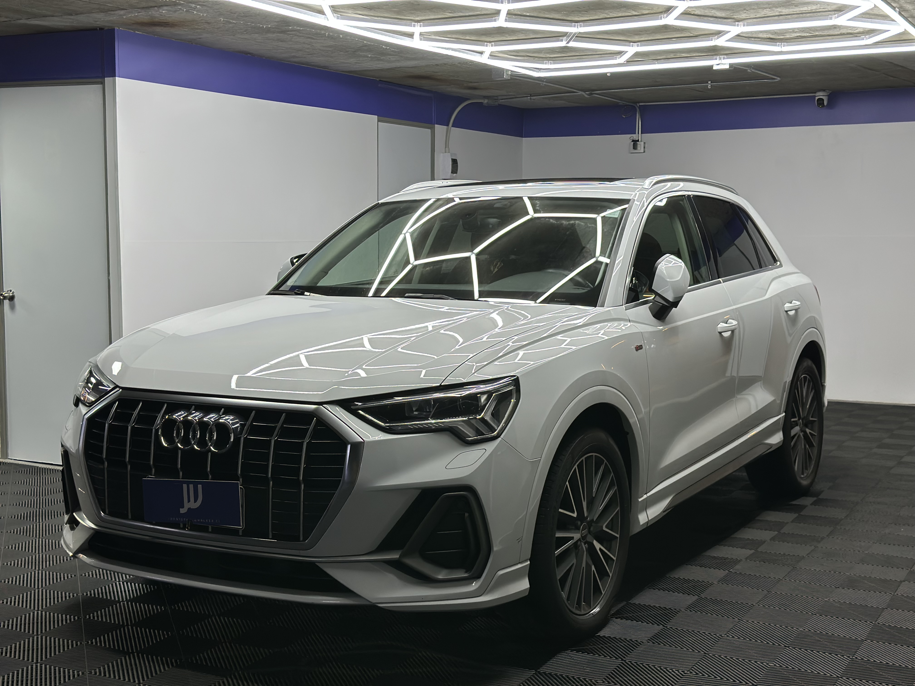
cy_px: 343
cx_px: 458
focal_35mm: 48
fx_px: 1269
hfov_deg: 39.7
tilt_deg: -5.2
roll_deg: +0.4
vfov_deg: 30.3
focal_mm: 6.86
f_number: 1.78
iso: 64
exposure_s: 1/113
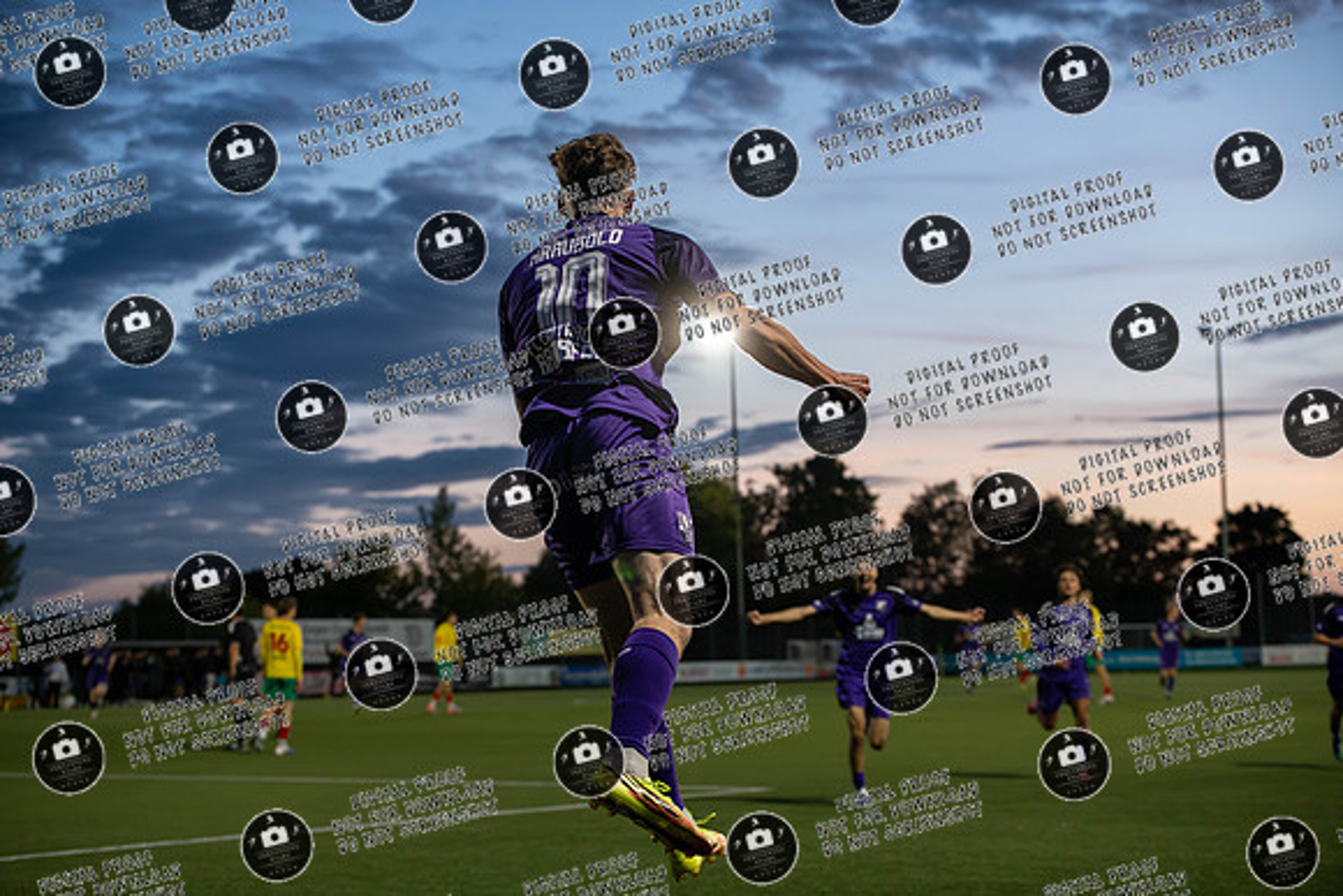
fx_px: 2612
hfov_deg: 28.8
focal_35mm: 70
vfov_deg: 19.5
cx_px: 672
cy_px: 448
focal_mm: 70
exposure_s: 1/800
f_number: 3.5
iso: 4000
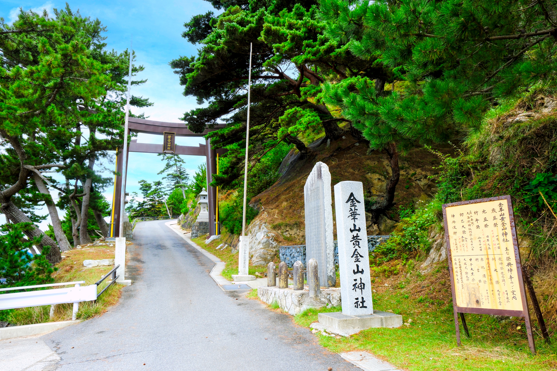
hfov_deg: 73.7
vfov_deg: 53.1
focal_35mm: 24
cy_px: 186
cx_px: 278
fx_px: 371
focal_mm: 16
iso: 125
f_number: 8
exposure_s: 1/90
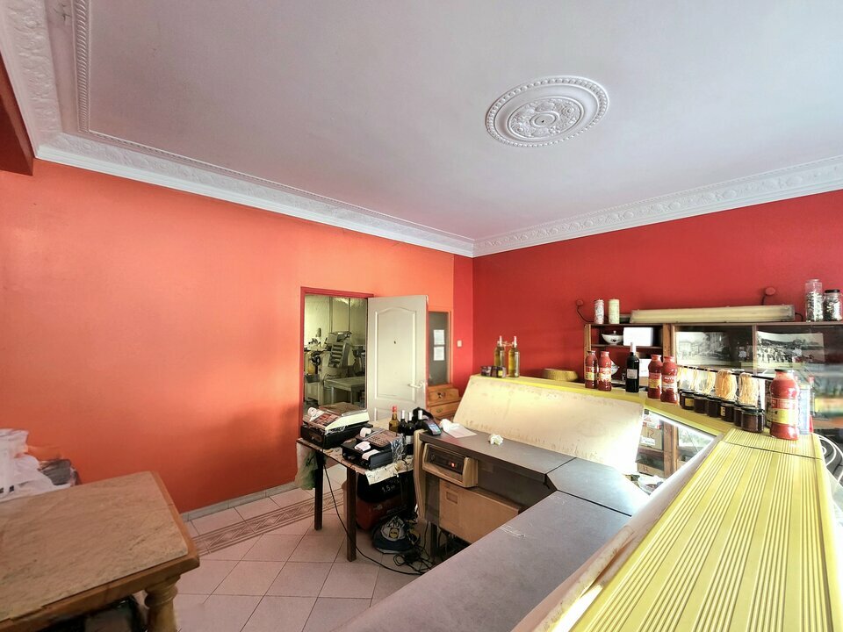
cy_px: 316
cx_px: 422
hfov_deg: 106.2
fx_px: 317
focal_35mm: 13
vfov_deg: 89.9
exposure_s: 1/50.3
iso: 200
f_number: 2.2
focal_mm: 1.7
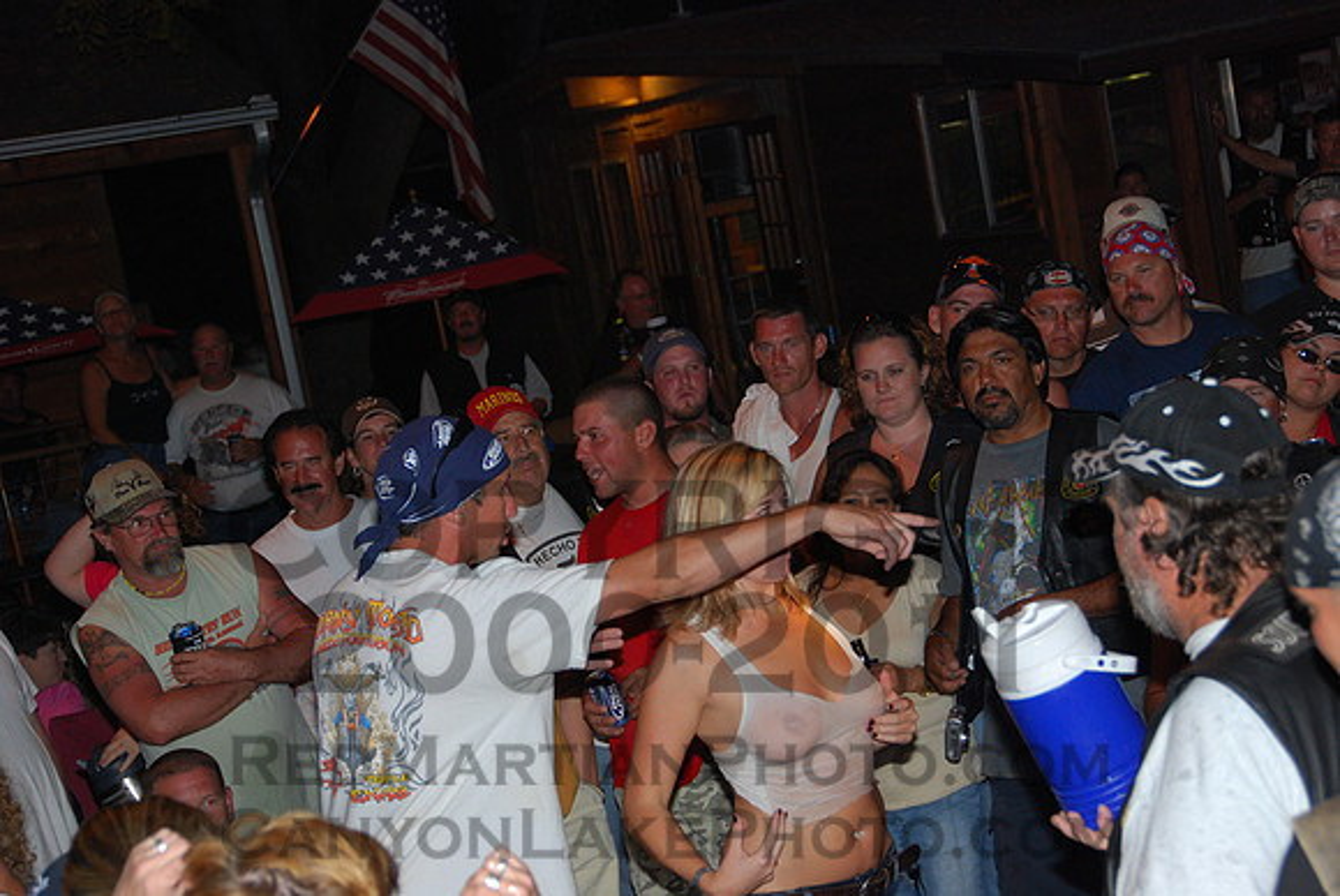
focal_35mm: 84
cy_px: 448
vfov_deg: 16.3
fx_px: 3130
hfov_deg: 24.2
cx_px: 670
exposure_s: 1/60
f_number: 5.6
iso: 400
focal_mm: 56
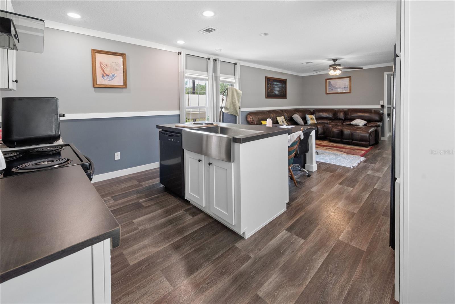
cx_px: 228
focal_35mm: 14
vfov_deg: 81.2
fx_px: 177
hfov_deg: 104.2
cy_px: 152
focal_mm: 14
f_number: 8
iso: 400
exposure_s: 1/30
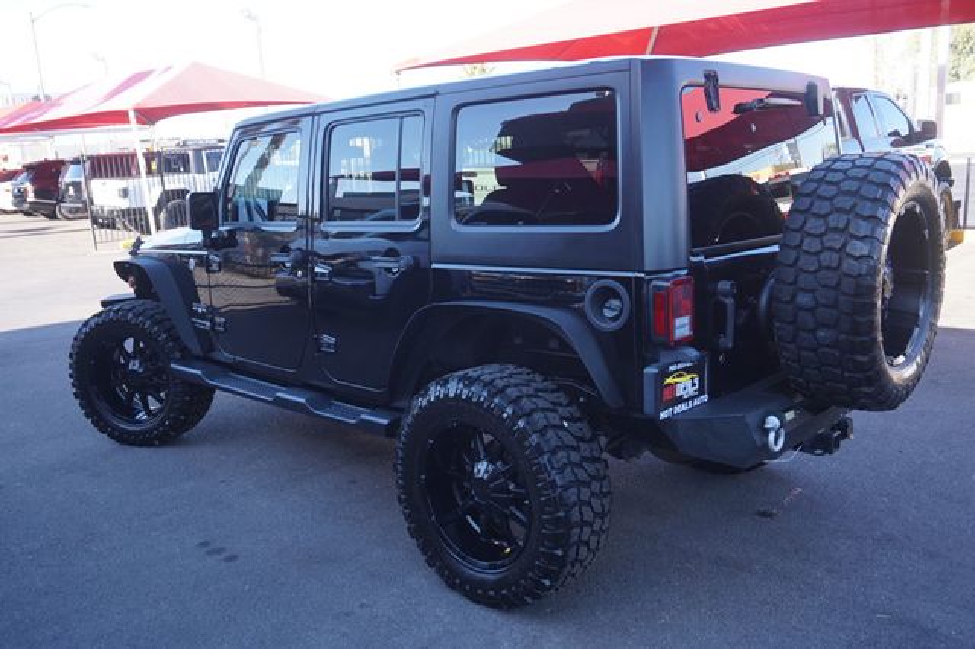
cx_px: 488
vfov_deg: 41.7
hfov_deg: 59.5
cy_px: 324
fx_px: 853
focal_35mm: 32
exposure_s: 1/80
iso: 100
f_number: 5
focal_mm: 21
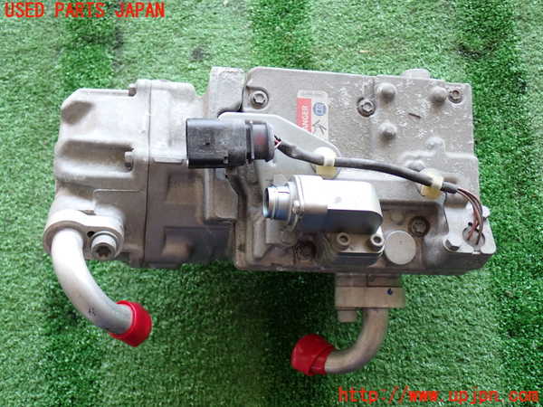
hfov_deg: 42.9
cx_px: 272
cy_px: 204
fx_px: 690
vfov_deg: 32.9
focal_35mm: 44
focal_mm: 7.84
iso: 200
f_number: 2.9
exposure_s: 1/80
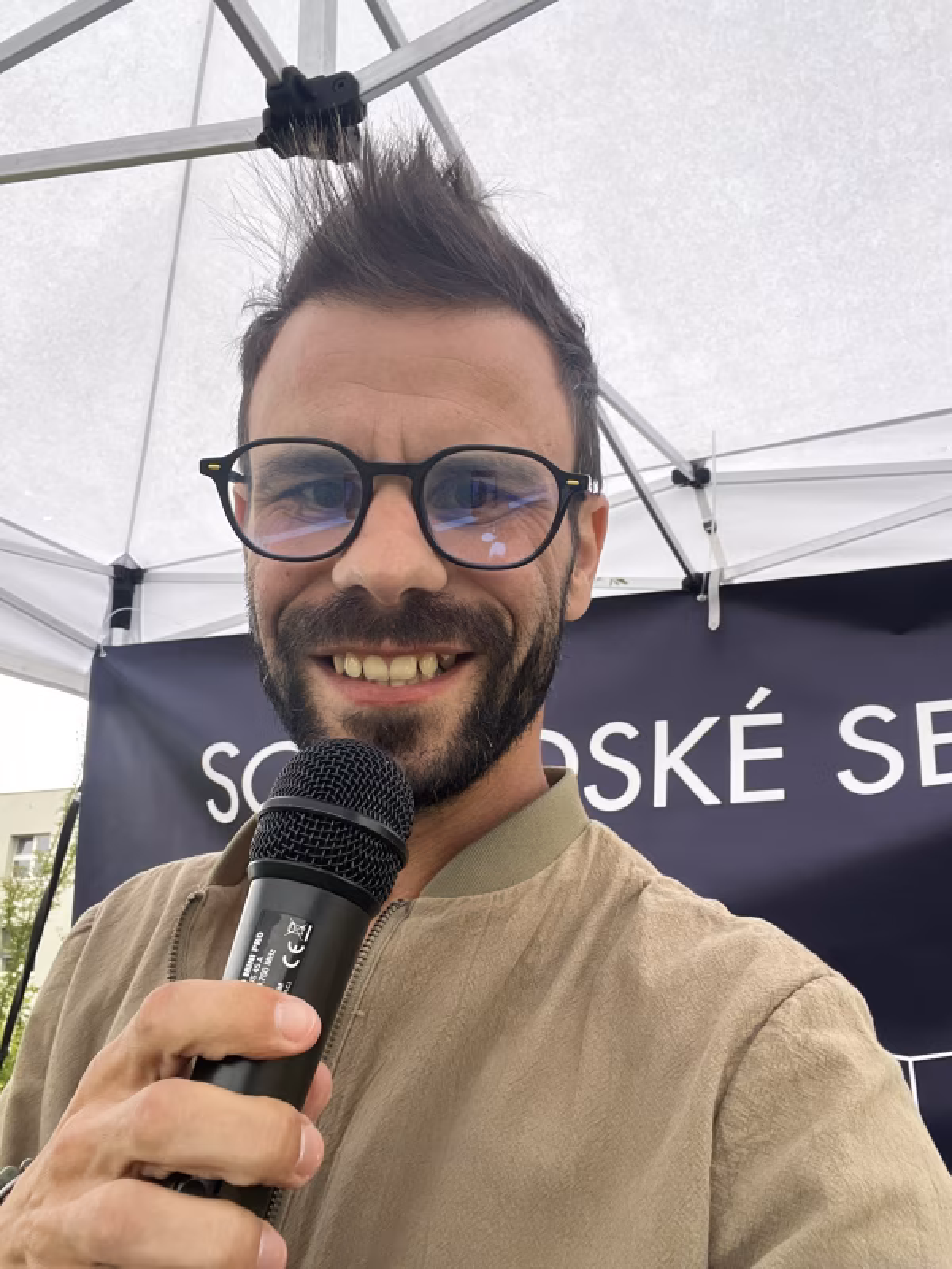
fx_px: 1100
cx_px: 476
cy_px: 634
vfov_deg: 60.0
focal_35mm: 30
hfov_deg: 46.8
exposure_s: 1/121
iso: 50
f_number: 2.2
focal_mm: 2.71
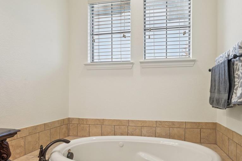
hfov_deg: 73.6
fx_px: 161
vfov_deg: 52.9
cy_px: 92
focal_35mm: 24
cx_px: 131
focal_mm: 18
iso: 400
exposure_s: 1/40
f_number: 8
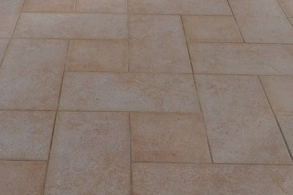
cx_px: 114
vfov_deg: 15.6
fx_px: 585
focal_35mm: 72
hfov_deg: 28.0
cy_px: -178
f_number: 10
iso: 400
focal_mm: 12
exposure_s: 1/200
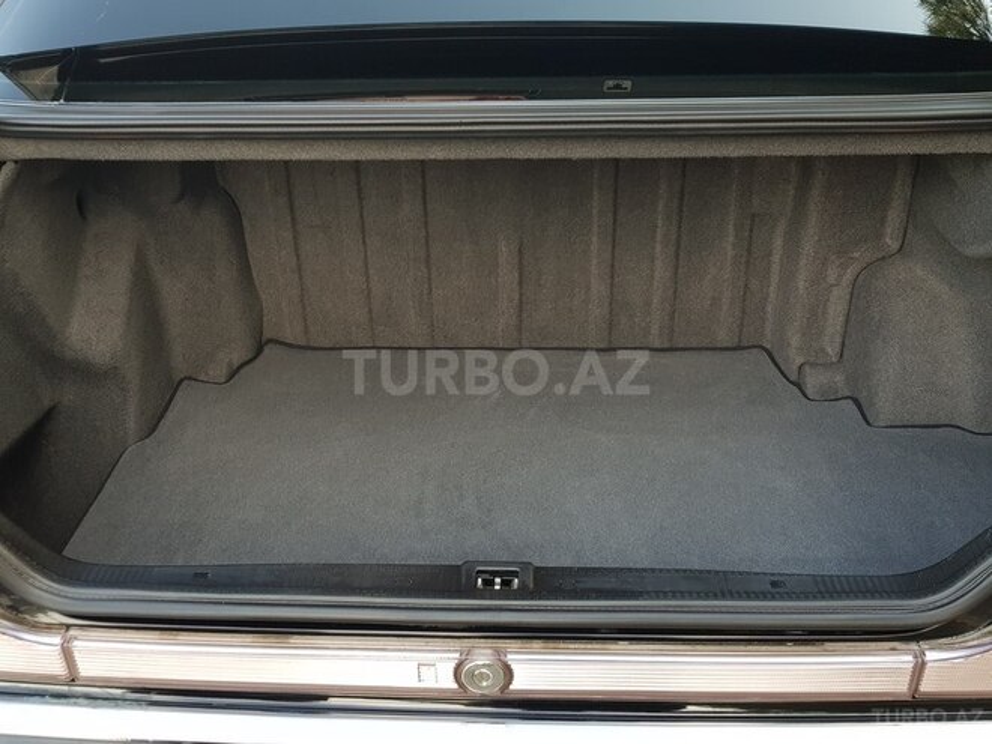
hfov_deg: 67.3
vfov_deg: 53.1
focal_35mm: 26
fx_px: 745
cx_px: 496
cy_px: 372
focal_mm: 4.2
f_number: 1.7
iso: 40
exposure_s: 1/70
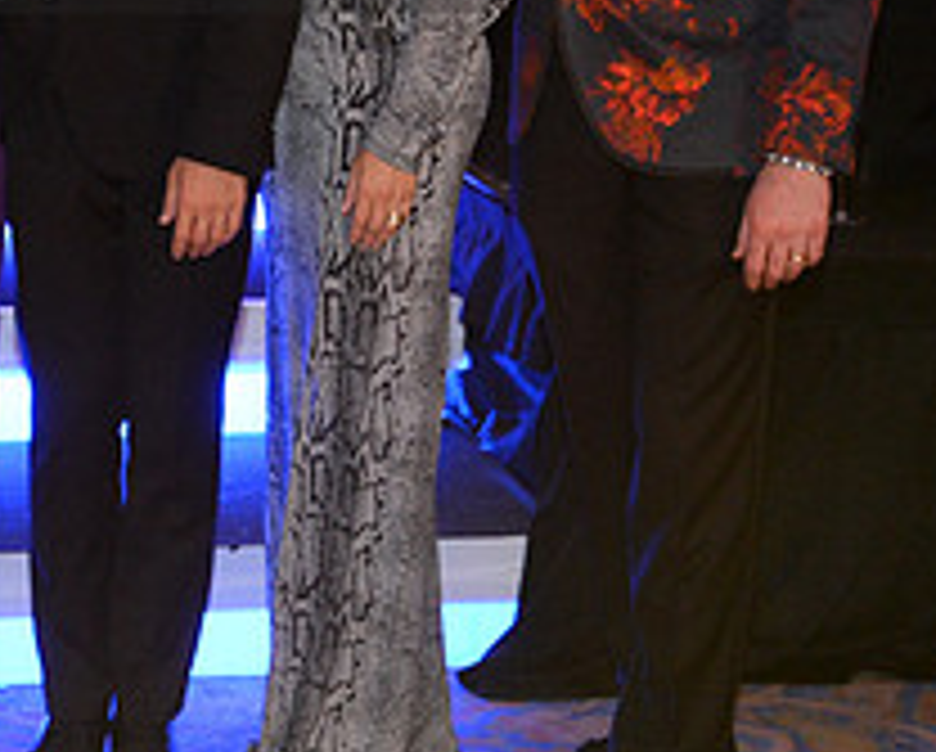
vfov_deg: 12.6
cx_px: 4
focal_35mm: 120
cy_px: -106
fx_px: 3329
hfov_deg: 15.7
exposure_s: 1/250
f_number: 4.5
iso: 5000
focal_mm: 46
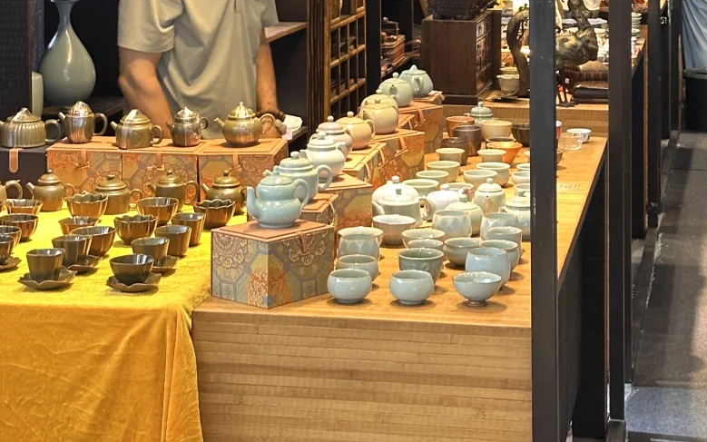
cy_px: -101
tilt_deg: -1.7
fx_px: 1811
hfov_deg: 22.1
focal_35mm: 94
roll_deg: -1.7
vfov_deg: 13.5
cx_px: 417
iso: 250
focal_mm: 6.86
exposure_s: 1/33
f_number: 1.78
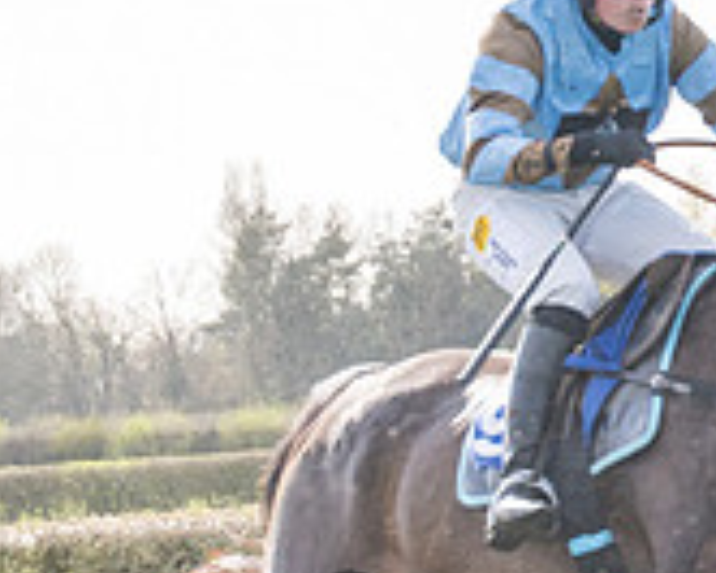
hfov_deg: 4.7
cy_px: 454
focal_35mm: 413
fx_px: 8757
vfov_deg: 3.8
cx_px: 1019
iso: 400
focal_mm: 70
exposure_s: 1/1600
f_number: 4
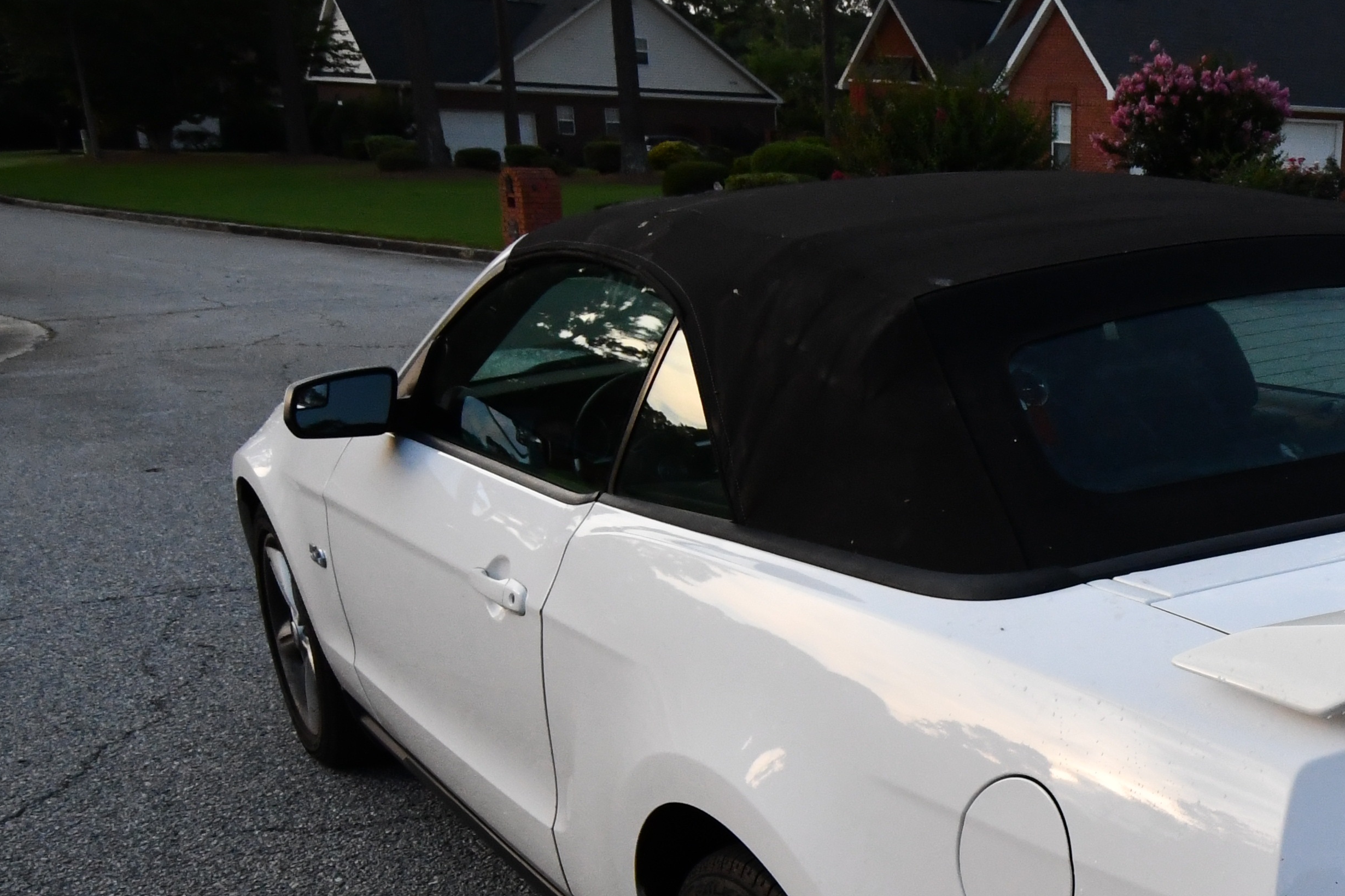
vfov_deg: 30.2
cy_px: 759
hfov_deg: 41.4
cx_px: 1239
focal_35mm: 43
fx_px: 1606
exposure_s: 1/500
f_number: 11
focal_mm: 13
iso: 2000
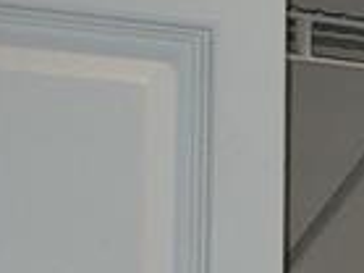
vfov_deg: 7.6
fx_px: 2017
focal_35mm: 192
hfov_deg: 8.0
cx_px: 1267
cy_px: 407
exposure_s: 1/24
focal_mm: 5.4
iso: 100
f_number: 1.8
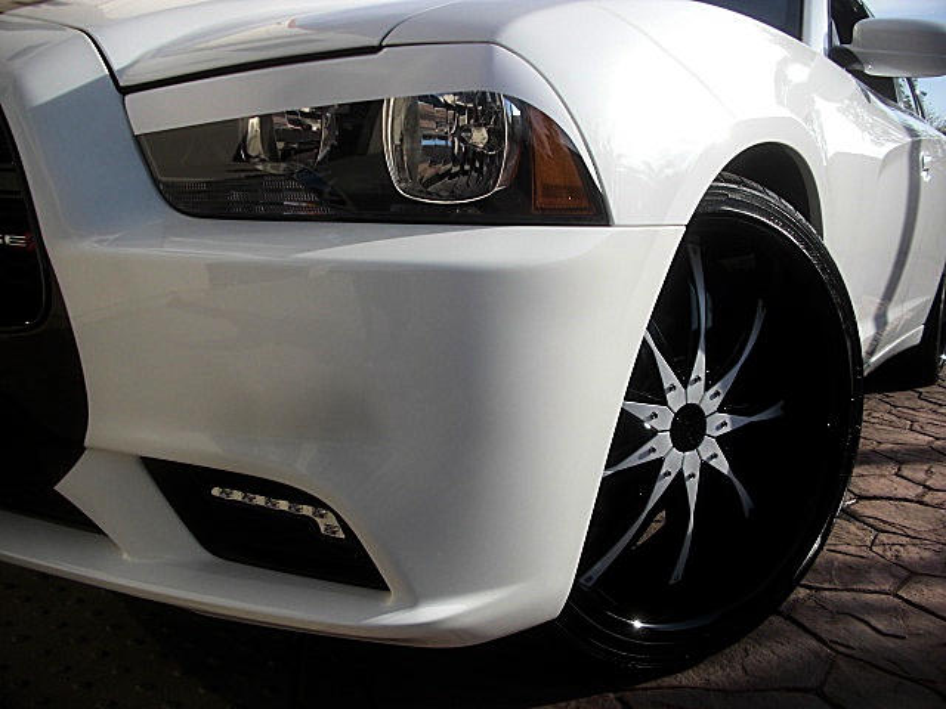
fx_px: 984
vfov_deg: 39.7
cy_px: 354
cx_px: 473
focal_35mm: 36
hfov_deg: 51.4
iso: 50
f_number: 2.8
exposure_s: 1/800
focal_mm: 6.3
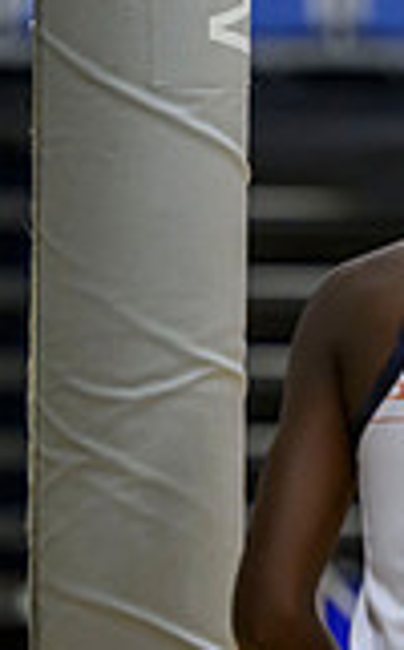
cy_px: 159
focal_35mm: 667
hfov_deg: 2.0
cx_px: 732
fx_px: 11803
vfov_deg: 3.2
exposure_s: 1/1000
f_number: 3.2
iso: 4000
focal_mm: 155
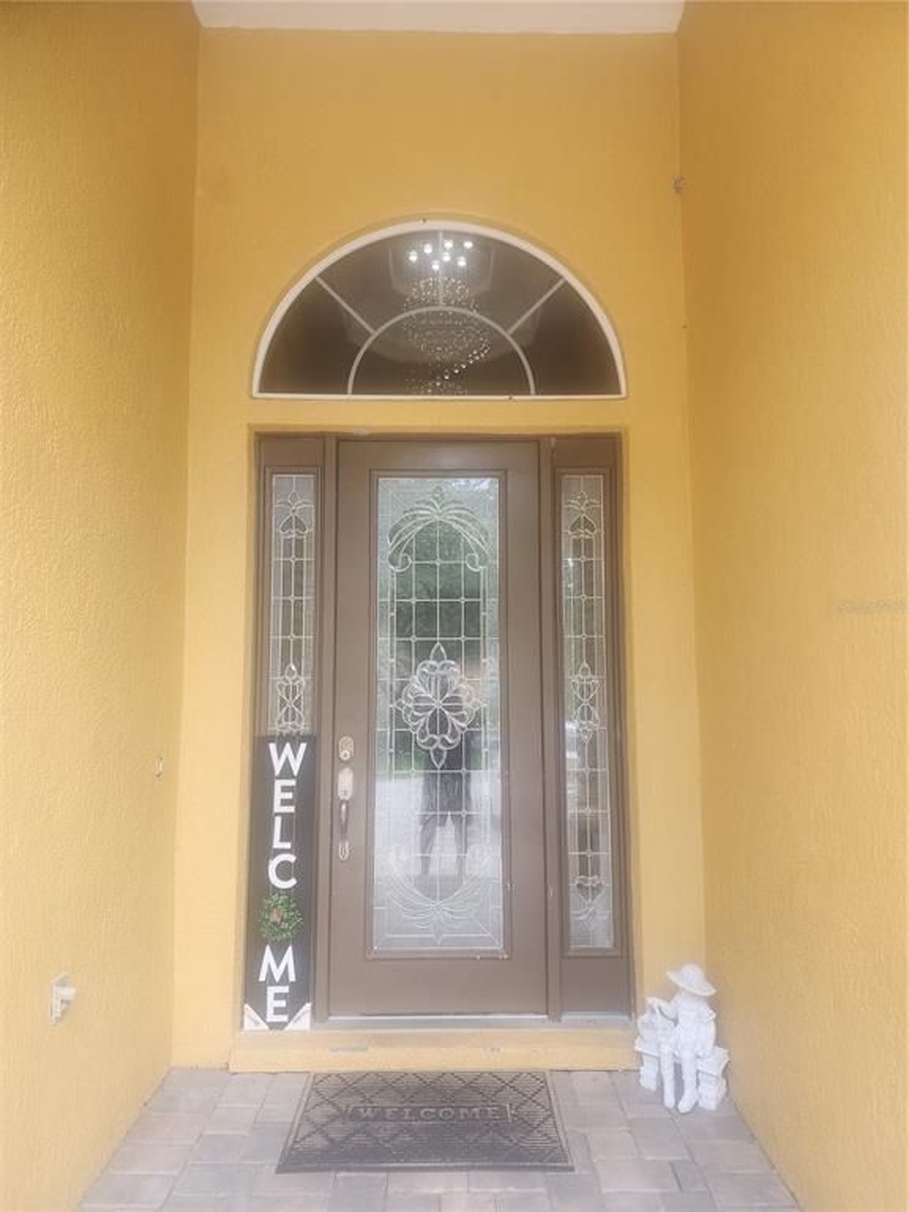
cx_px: 454
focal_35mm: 23
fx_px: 805
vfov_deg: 73.9
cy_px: 606
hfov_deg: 58.9
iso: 80
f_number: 1.8
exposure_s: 1/180
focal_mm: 6.4
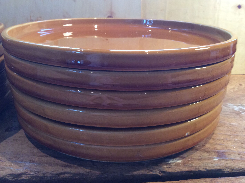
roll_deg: +1.8
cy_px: 89
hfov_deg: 55.4
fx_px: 233
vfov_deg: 42.8
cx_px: 119
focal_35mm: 33
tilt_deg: -22.0
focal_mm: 3.3
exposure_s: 1/25
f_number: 2.4
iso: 100
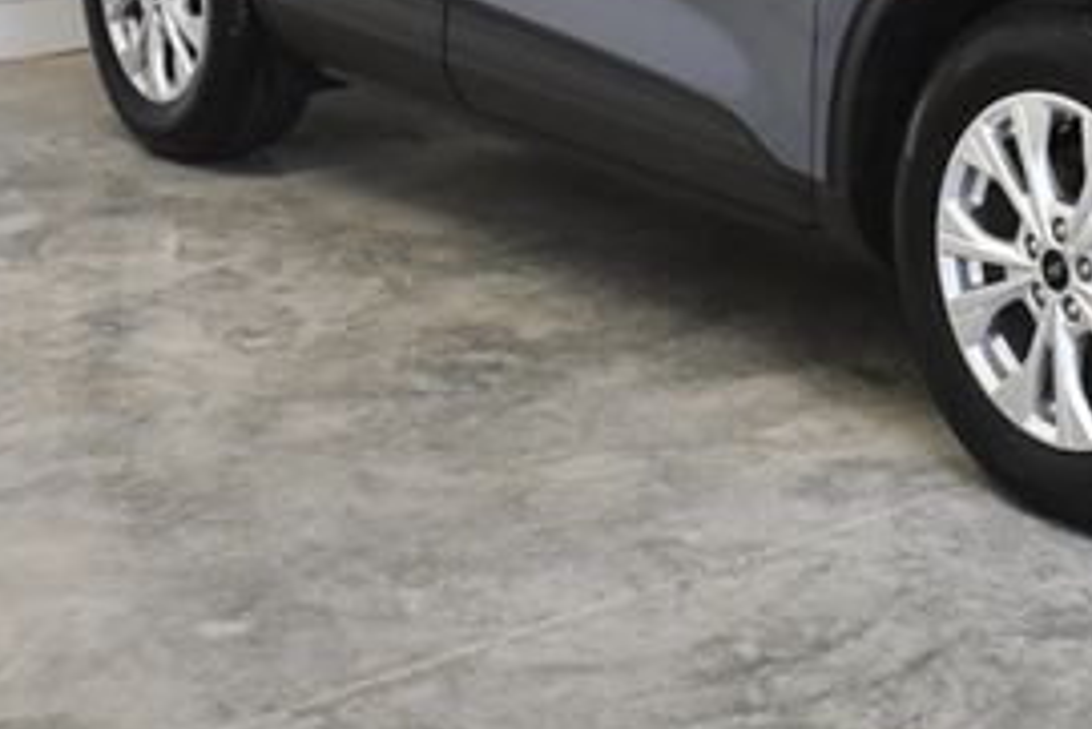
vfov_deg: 15.6
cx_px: 1185
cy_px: -103
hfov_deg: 22.6
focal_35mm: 85
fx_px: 2580
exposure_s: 1/1250
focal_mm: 24
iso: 2500
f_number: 4.5
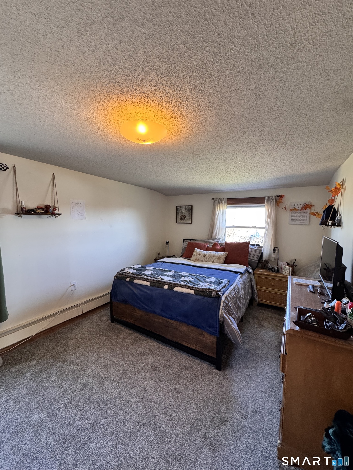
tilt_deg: -4.2
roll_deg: -1.1
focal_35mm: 14
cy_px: 235
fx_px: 190
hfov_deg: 85.7
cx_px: 176
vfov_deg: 102.1
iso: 400
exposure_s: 1/60
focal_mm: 2.22
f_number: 2.2
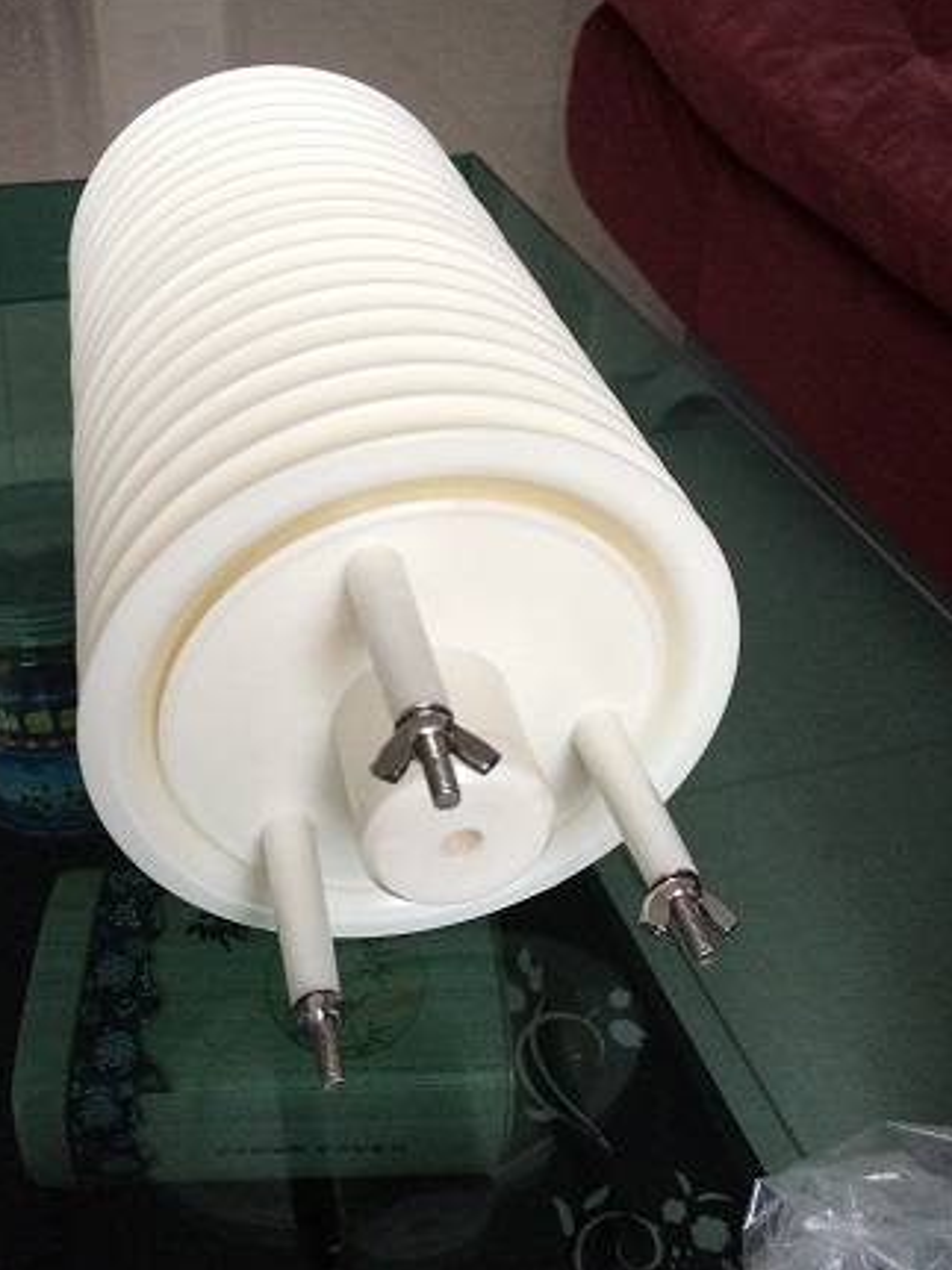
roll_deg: -2.3
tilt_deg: -37.1
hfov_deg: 42.8
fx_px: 1211
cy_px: 563
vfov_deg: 55.2
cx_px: 416
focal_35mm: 33
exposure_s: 1/33
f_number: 2.2
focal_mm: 4.15
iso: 320
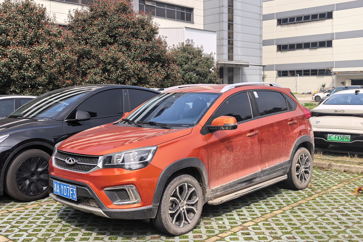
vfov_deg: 34.2
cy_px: 116
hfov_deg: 49.6
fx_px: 393
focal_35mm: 39
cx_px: 182
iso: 50
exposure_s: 1/4149
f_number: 2
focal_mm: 8.5
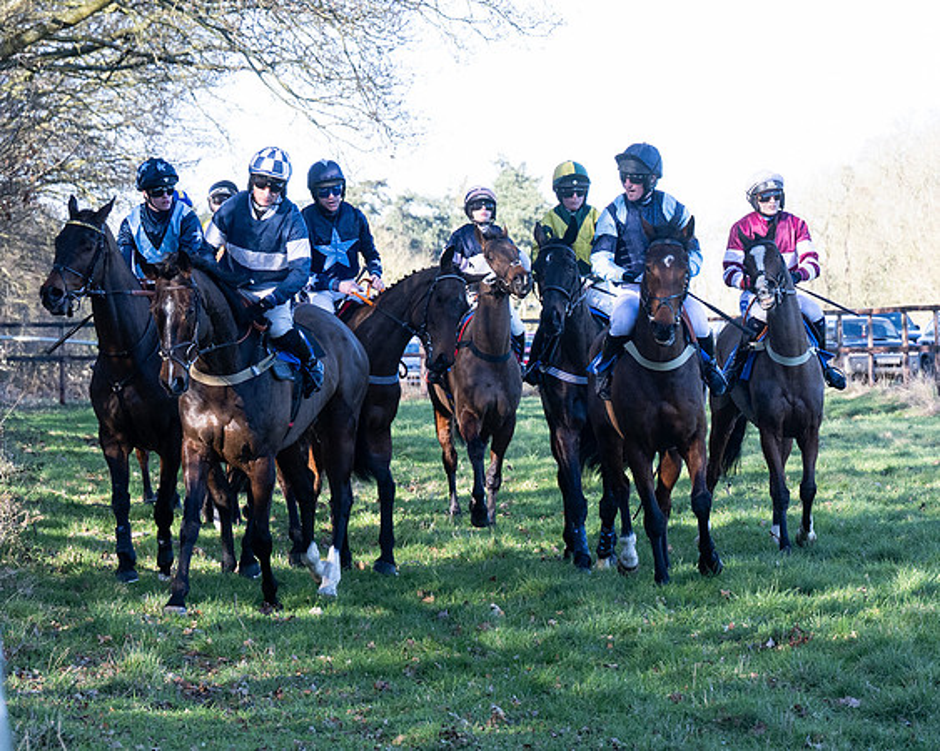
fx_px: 5401
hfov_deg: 9.9
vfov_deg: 8.0
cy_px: 412
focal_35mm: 194
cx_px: 807
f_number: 5
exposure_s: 1/500
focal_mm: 75
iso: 400
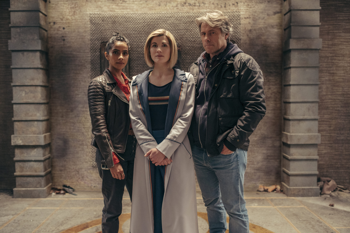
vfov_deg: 37.9
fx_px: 340
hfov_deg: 54.4
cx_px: 175
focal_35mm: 35
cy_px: 116
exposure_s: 1/125
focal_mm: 35
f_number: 2.2
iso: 1600
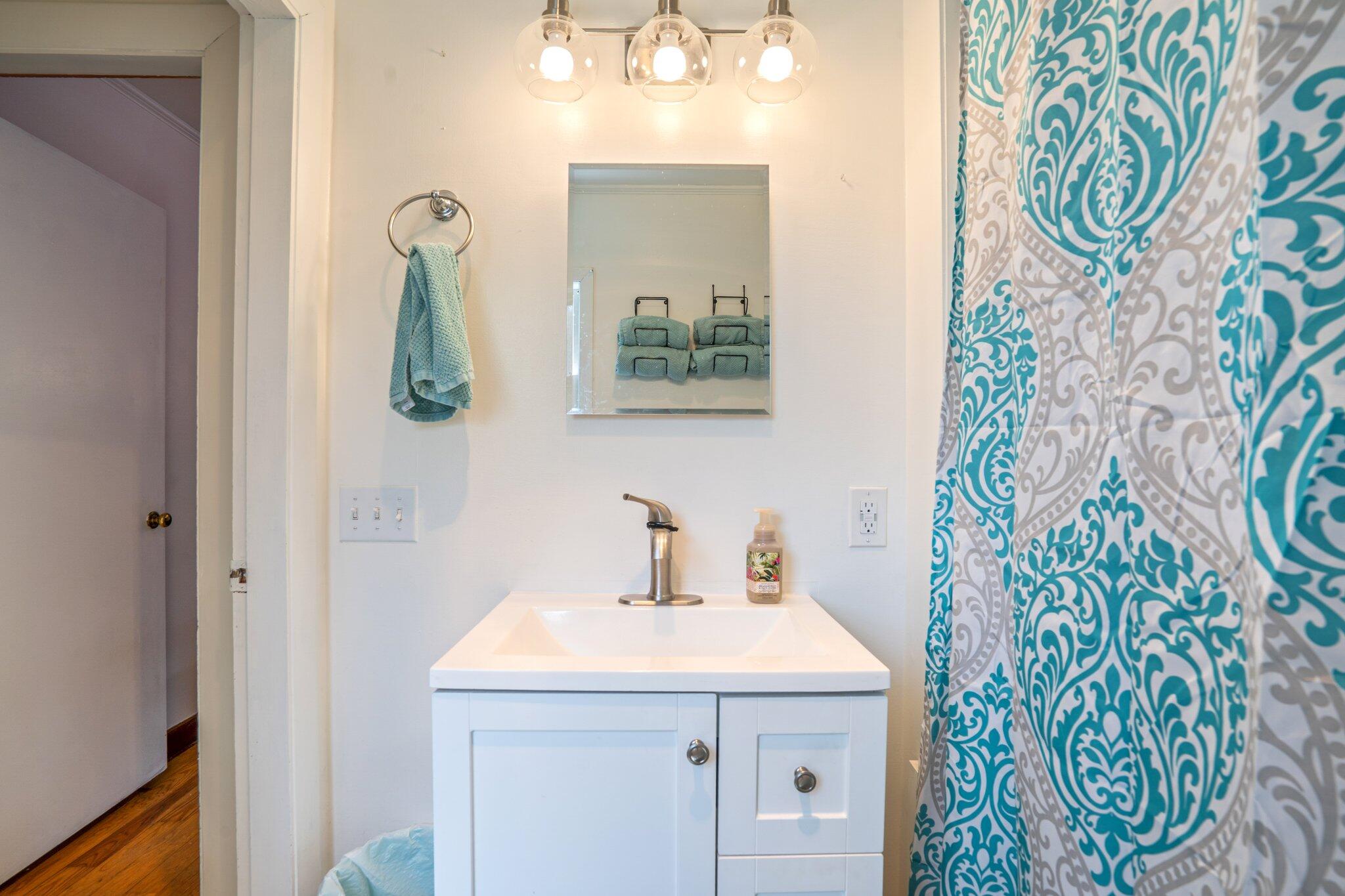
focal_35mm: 16
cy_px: 448
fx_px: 598
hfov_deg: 96.7
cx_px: 672
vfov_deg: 73.7
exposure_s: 1/6
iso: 64
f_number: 9
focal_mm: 16
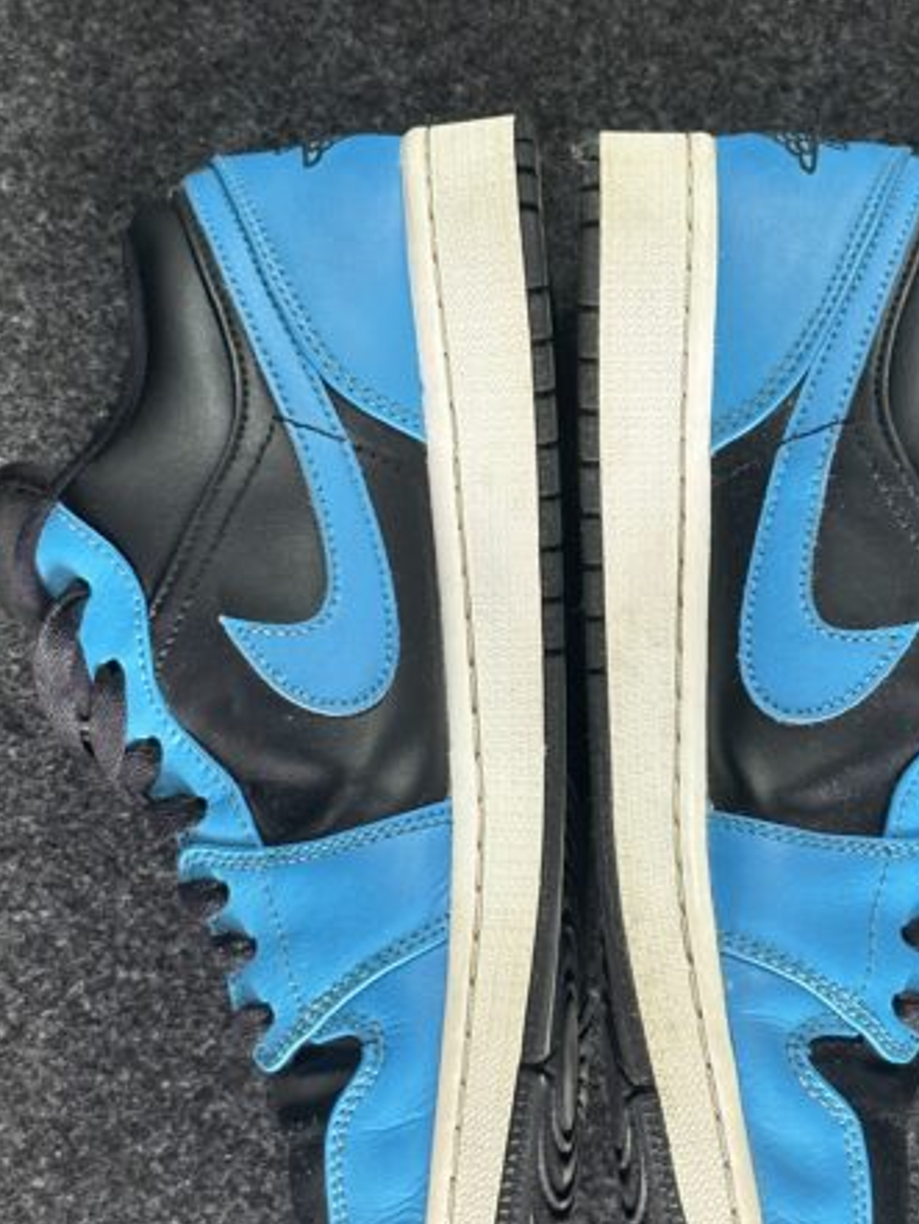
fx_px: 3078
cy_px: 751
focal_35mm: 87
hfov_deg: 17.0
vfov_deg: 22.5
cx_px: 566
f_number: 1.78
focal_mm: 6.86
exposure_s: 1/50
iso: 250
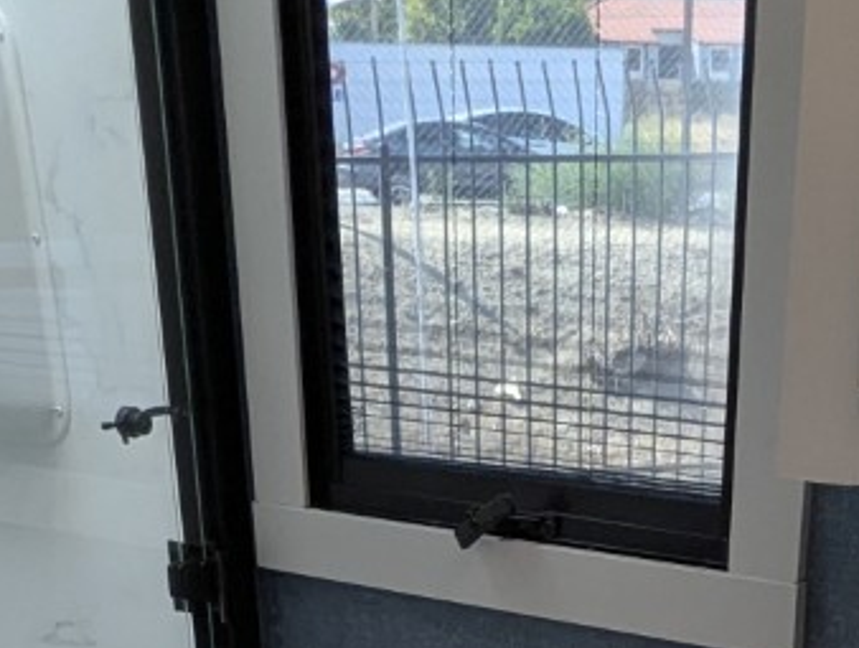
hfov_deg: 29.2
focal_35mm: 66
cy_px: 1042
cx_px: 548
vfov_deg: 18.9
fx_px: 1641
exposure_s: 1/263
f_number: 2.2
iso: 271
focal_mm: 2.35
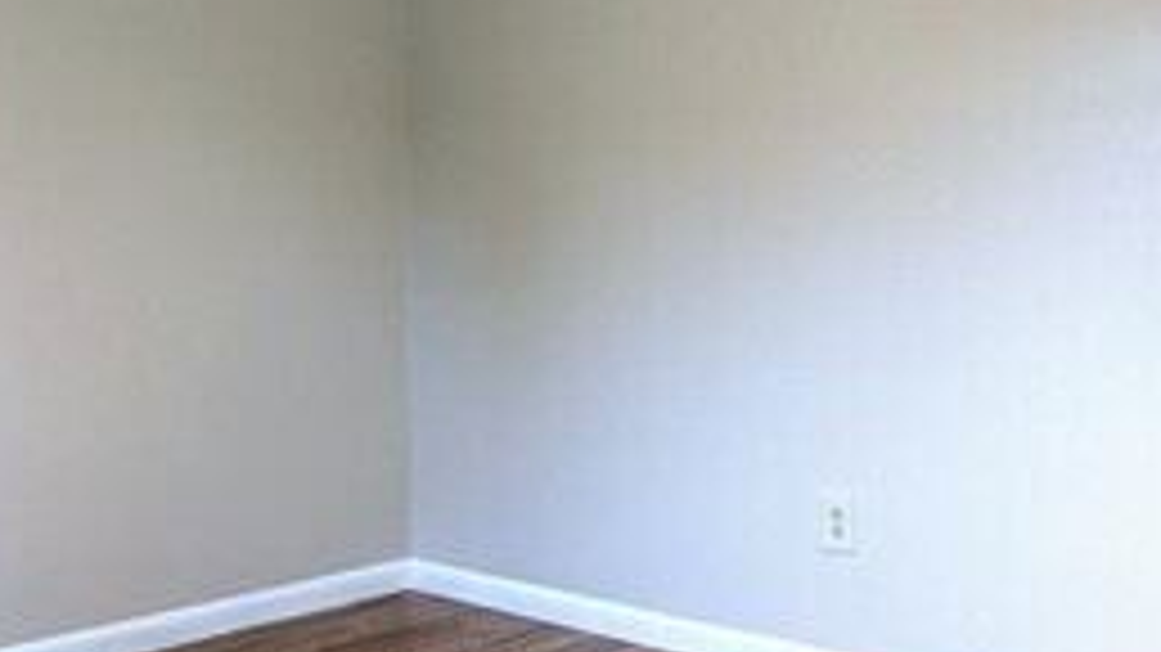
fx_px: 1385
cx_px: 515
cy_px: 117
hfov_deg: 45.4
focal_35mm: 45
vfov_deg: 26.0
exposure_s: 1/60
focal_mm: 2.35
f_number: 2.2
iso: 78
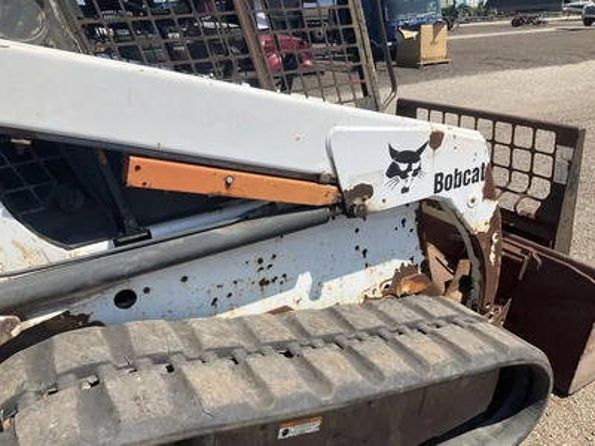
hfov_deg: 61.7
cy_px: 223
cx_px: 298
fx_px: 498
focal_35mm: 29
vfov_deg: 48.2
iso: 25
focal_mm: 3
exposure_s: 1/2058
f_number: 1.8
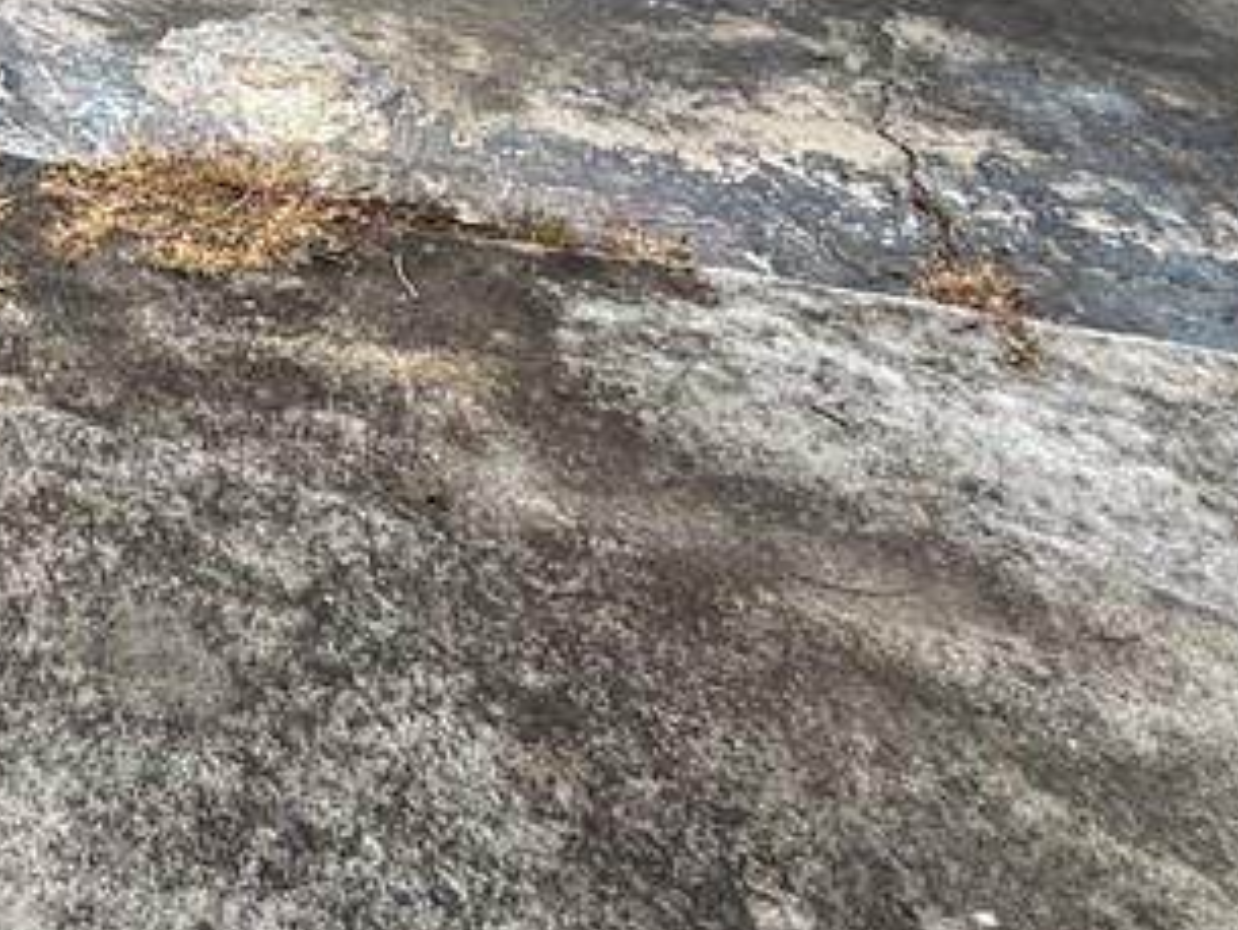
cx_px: -195
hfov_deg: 33.8
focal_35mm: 47
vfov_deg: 23.8
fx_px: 1682
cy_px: -500
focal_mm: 2.22
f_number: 2.2
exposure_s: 1/346
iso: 40
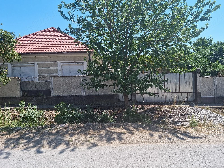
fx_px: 175
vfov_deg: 51.4
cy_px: 84
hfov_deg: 65.3
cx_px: 112
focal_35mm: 27
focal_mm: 5.9
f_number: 2
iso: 25
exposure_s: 1/667
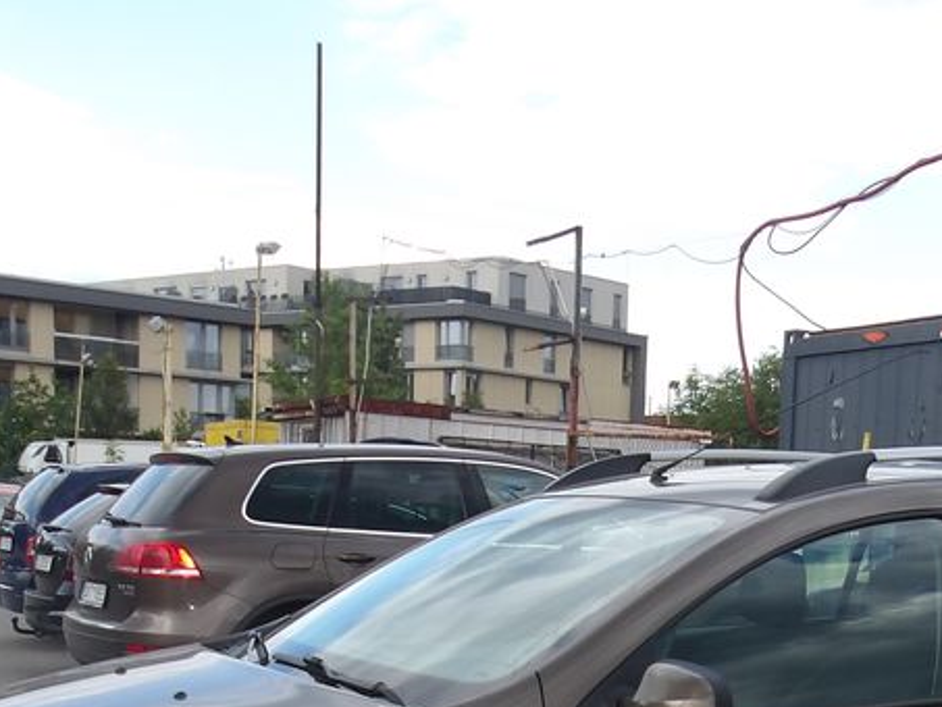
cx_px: 659
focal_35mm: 61
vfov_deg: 22.6
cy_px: 794
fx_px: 1660
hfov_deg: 31.3
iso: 100
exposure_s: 1/492
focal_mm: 4.9
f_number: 3
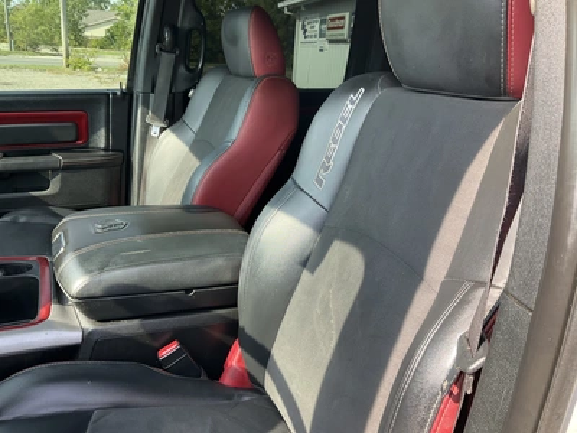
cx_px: 288
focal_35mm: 29
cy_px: 216
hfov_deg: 61.7
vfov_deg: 48.2
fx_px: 483
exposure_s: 1/122
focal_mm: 3
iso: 25
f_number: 1.8
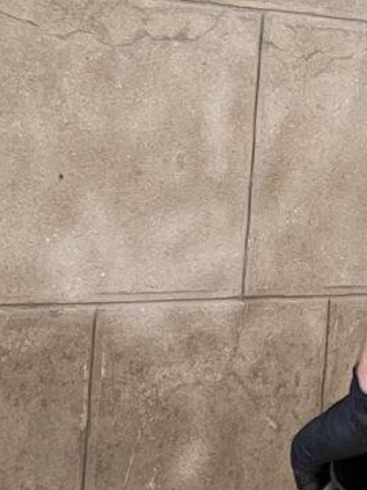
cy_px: -22
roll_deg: -1.5
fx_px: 2604
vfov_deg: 10.6
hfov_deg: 7.4
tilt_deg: +8.9
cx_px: 989
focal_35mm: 184
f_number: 1.5
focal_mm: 5.7
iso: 50
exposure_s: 1/607
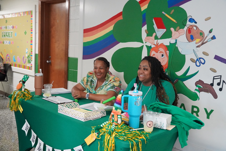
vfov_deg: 34.2
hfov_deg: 49.5
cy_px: 76
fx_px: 245
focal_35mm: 39
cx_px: 113
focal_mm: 26
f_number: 4
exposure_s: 1/125
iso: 6400
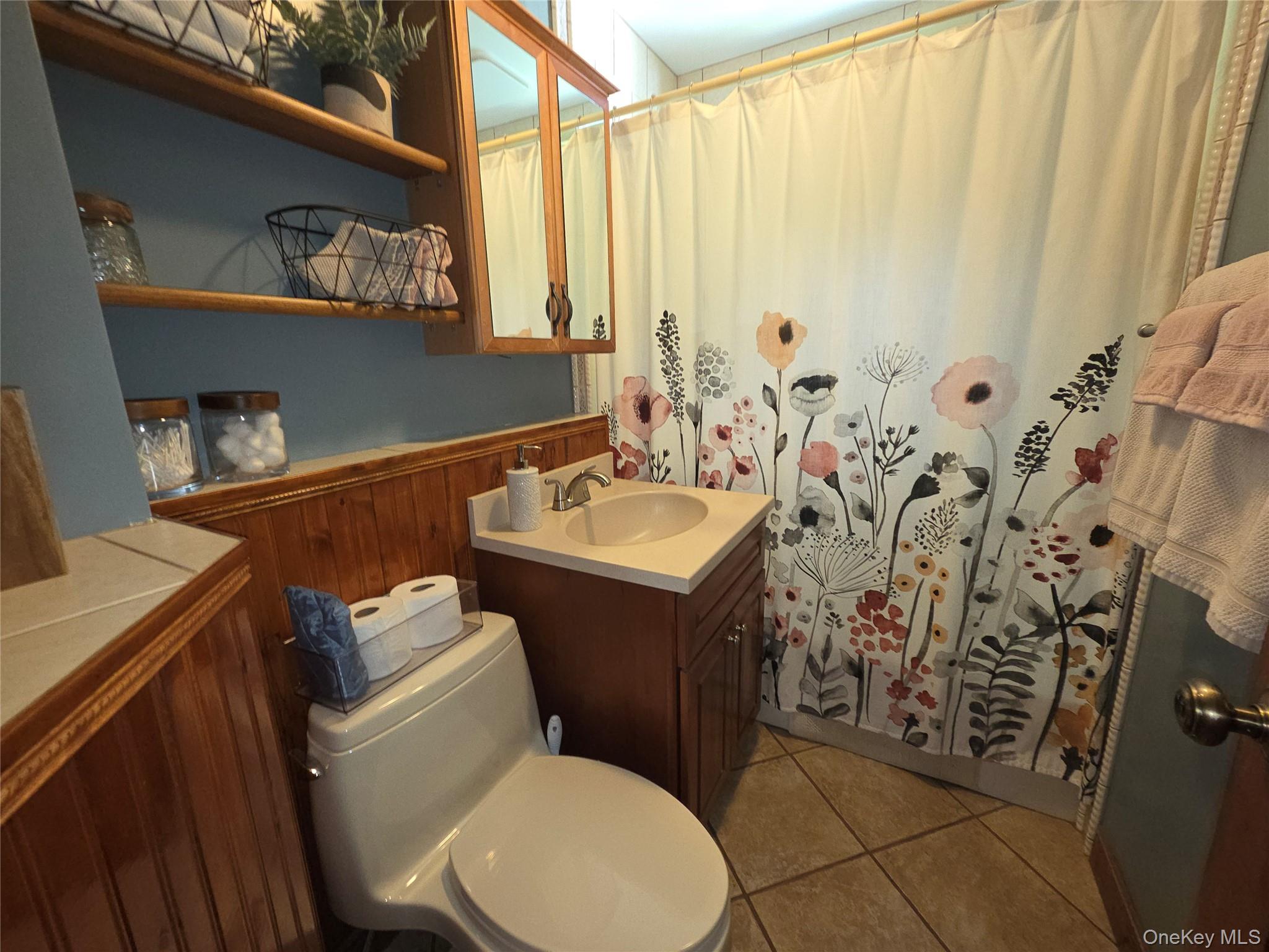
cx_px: 634
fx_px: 477
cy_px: 476
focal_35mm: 13
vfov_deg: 89.9
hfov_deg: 106.2
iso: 125
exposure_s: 1/9.99
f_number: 2.2
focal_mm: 2.2
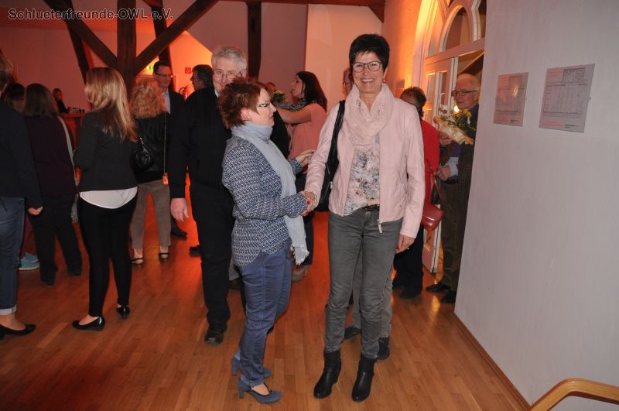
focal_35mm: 27
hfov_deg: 67.5
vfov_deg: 47.8
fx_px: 464
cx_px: 310
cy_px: 206
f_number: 3.5
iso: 800
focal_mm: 18
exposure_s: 1/60
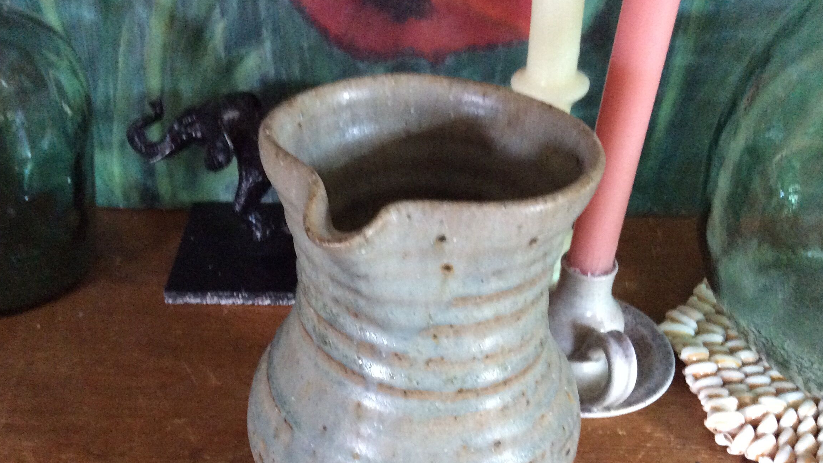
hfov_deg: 51.6
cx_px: 382
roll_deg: +1.7
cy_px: 319
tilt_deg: -40.9
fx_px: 851
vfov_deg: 30.1
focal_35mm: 39
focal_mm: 3.3
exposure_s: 1/17
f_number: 2.4
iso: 320
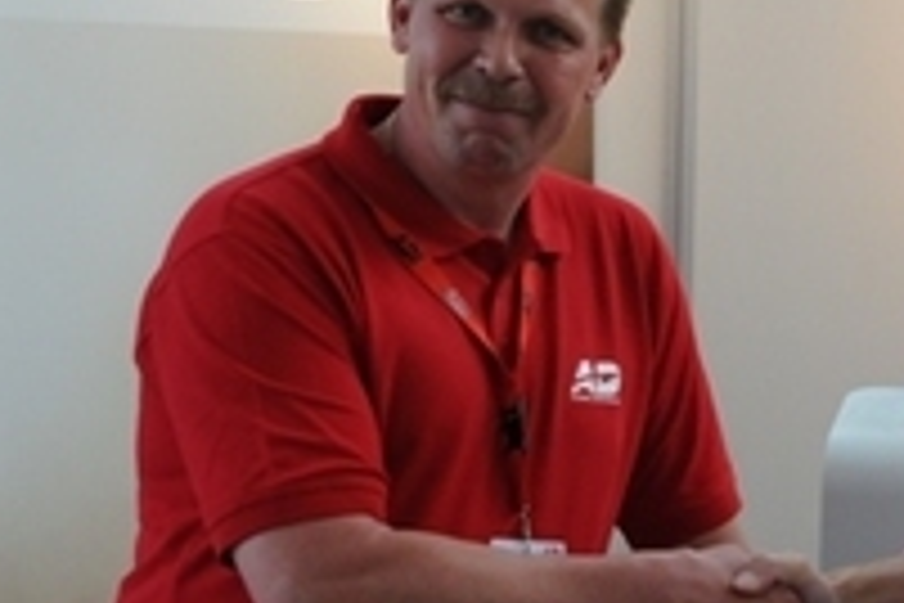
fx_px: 3465
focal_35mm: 138
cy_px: 342
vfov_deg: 9.9
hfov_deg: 14.3
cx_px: 1127
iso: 1000
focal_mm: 34
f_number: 7.1
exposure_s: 1/200
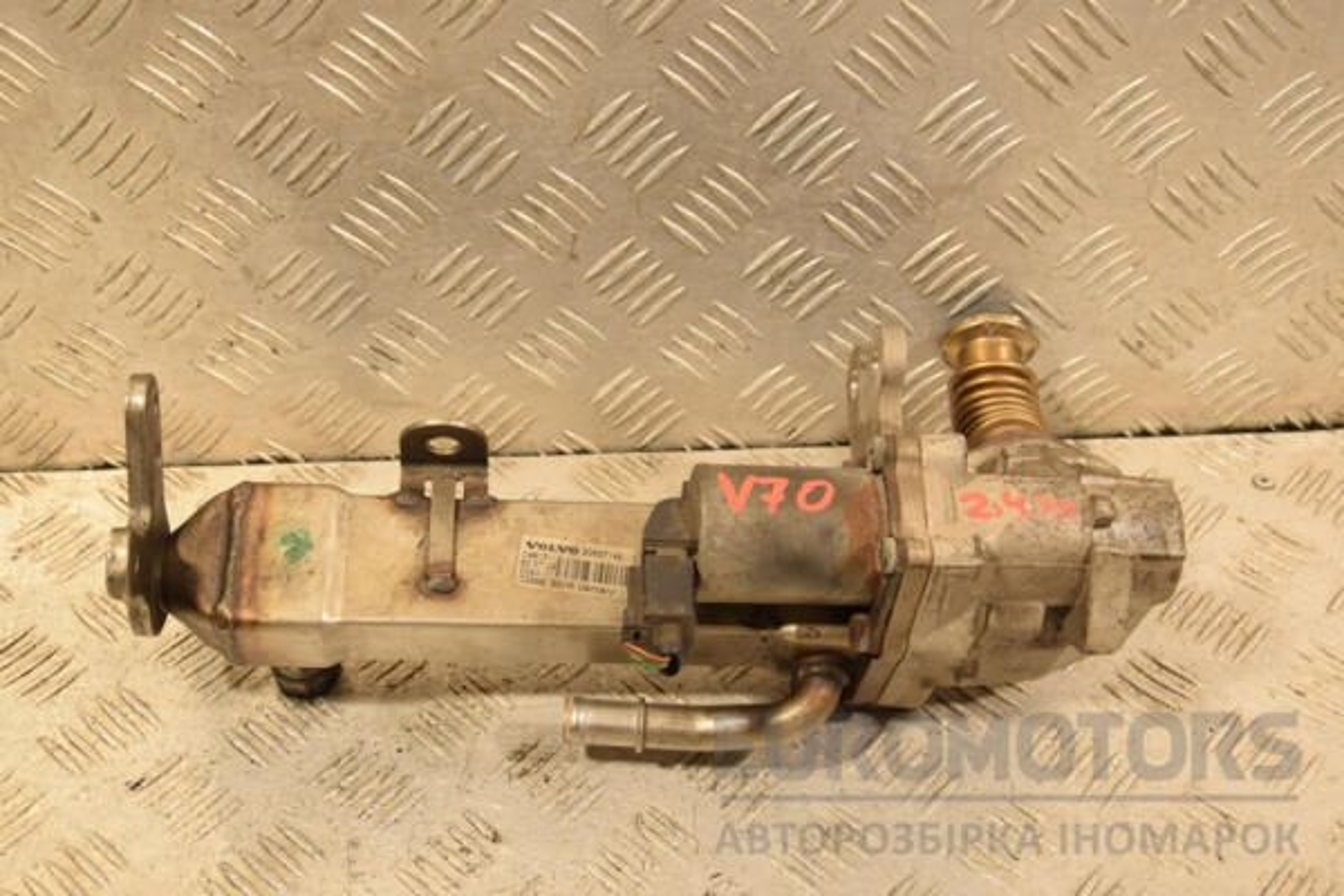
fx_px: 1904
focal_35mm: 51
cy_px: 448
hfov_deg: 38.9
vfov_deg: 26.5
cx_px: 672
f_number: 6.3
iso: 800
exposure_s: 1/160
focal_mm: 34
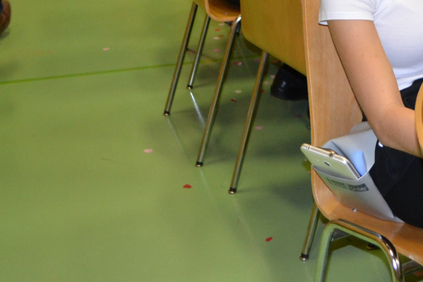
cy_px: -17
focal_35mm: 94
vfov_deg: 14.3
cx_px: 461
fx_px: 1104
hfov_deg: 20.7
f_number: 4
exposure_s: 1/60
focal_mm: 22
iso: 1100
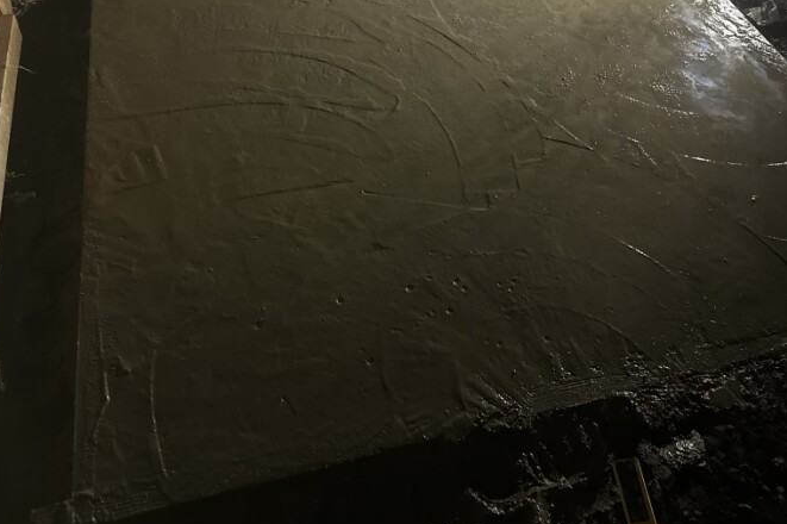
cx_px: 386
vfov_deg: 36.5
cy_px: 57
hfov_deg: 55.8
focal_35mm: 34
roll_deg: -3.5
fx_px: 743
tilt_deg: -41.2
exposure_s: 1/37
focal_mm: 6.86
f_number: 1.78
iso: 1000
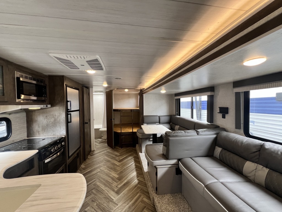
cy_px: 106
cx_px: 141
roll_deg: +0.7
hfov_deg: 106.2
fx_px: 106
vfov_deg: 89.9
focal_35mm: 13
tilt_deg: -2.5
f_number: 1.8
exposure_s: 1/99
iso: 125
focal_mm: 1.57
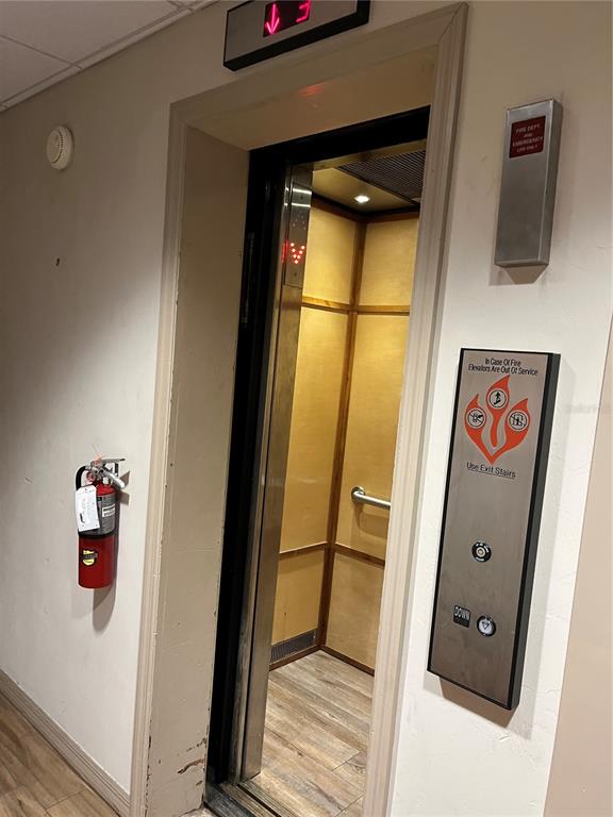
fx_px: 614
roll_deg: -4.6
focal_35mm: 26
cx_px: 306
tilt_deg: -4.8
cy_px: 408
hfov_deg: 53.1
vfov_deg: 67.3
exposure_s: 1/60
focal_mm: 5.1
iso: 250
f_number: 1.6
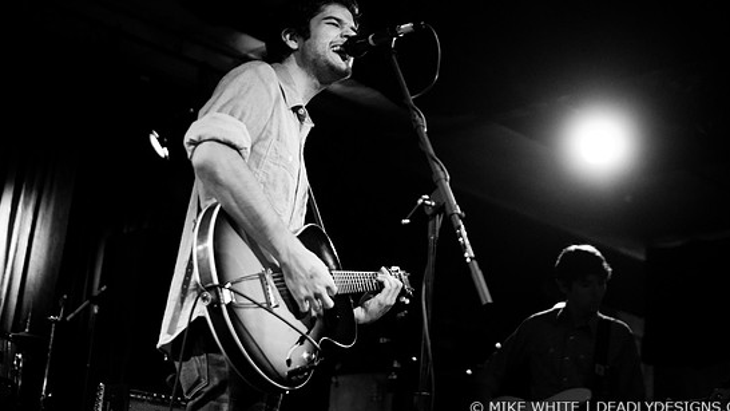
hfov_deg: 41.3
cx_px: 378
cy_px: 161
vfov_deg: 23.9
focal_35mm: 50
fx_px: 968
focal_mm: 30
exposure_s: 1/60
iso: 1000
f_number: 1.4
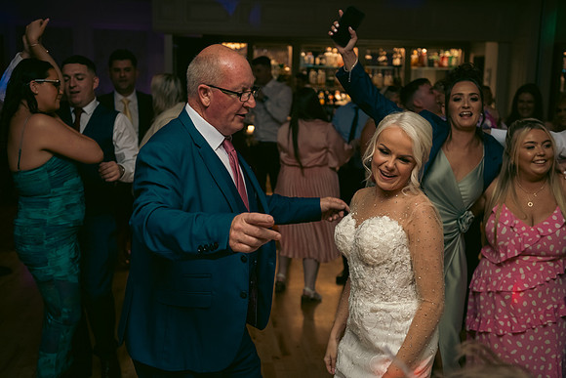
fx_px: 708
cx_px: 283
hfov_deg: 43.6
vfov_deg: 29.9
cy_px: 189
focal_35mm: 45
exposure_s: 1/160
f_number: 3.5
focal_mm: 45
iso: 800
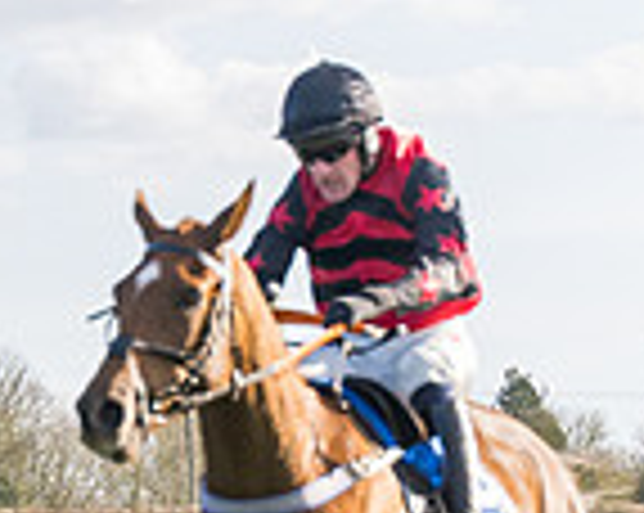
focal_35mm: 446
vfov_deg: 3.5
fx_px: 8489
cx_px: -353
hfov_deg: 4.3
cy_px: 575
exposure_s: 1/1600
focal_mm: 70
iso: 400
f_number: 4
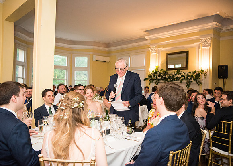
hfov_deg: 58.5
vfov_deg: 43.6
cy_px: 83
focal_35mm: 31
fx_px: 208
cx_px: 122
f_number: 2.8
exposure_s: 1/200
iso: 2500
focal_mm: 30
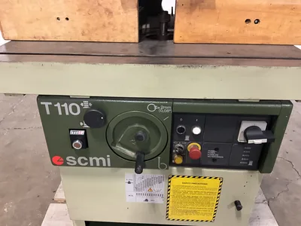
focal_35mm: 29
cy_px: 113
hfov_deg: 61.7
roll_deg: -0.1
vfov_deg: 48.2
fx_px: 252
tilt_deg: -30.1
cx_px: 150
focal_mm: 3
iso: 400
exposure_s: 1/30
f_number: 1.8
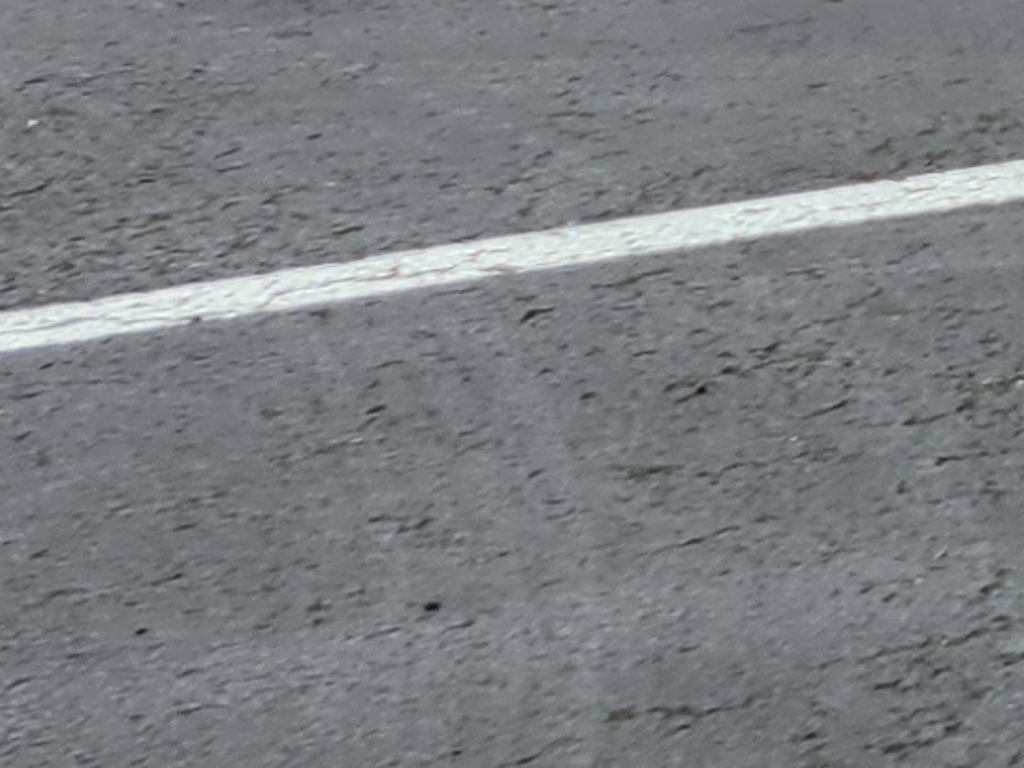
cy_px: 262
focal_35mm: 169
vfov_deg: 8.8
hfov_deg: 9.4
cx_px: 2993
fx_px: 4999
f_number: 1.8
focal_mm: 5.54
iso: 32
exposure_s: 1/180
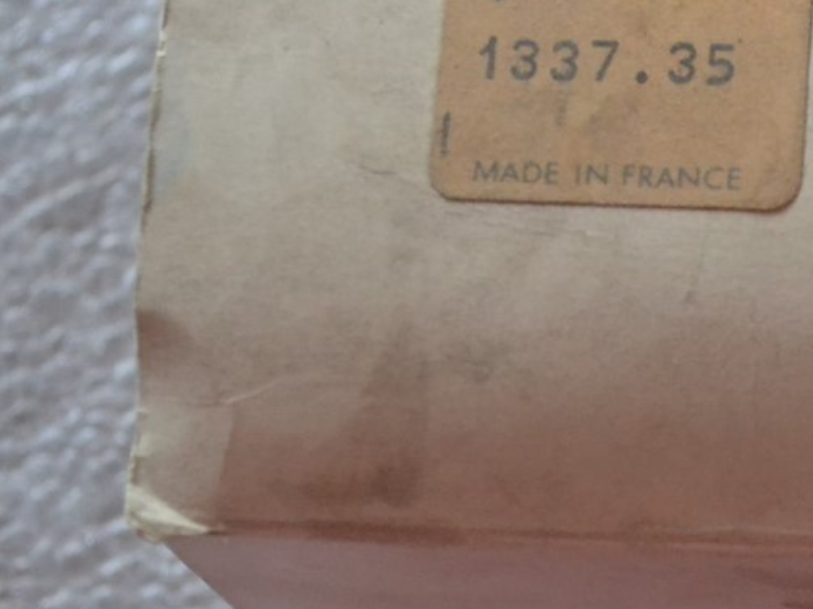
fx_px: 3452
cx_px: 988
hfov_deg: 13.1
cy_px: 267
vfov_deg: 10.1
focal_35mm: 147
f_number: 5
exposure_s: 1/60
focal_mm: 38
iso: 3200
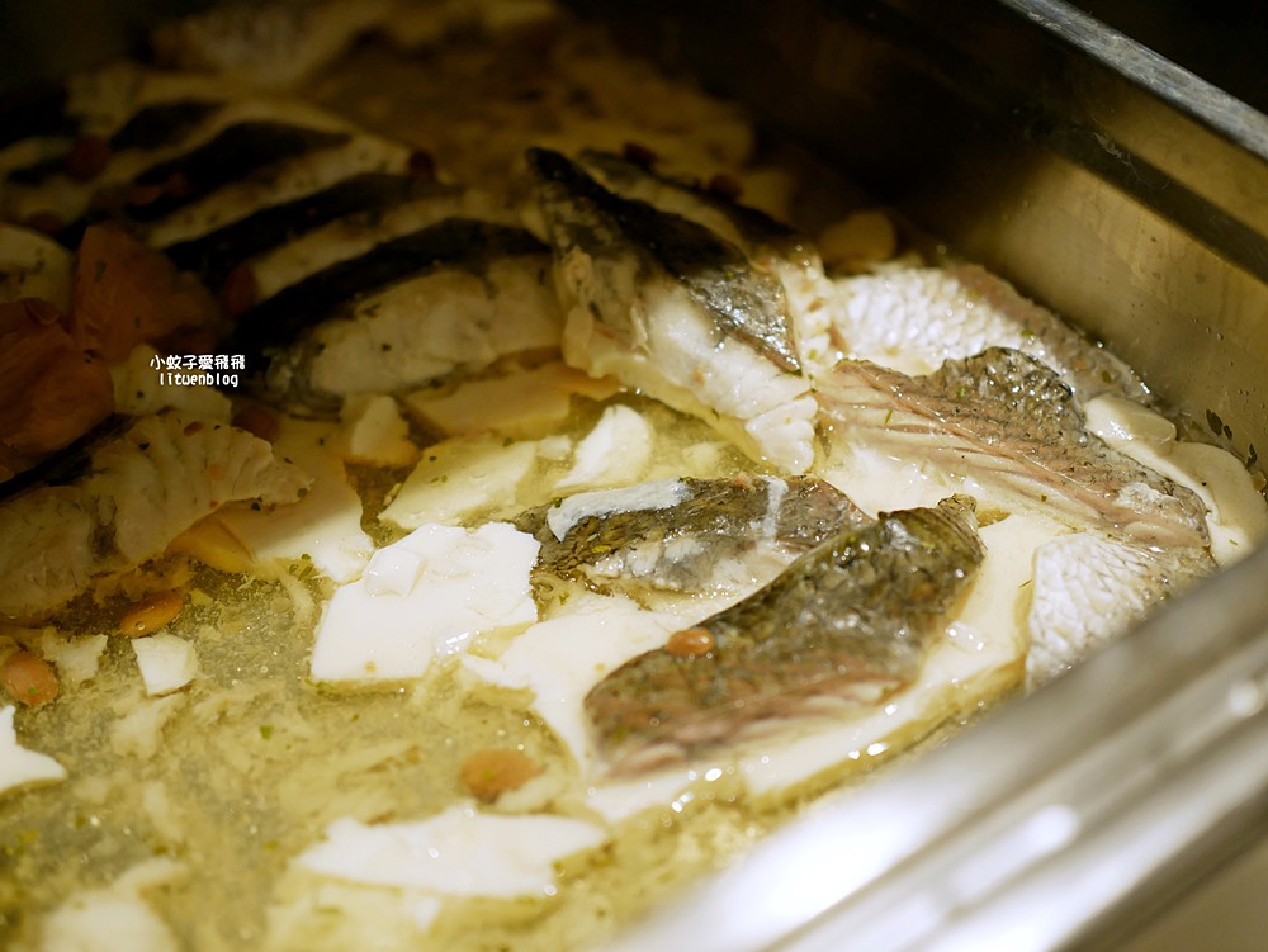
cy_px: 476
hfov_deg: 38.2
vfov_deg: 29.1
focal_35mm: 50
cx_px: 634
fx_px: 1832
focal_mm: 25
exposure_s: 1/60
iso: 320
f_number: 1.8
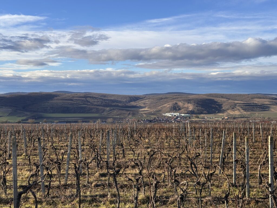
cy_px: 104
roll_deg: +0.3
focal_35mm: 48
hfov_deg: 39.7
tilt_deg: -0.7
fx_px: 384
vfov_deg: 30.3
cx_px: 138
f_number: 1.78
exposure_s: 1/2667
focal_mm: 6.86
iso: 64
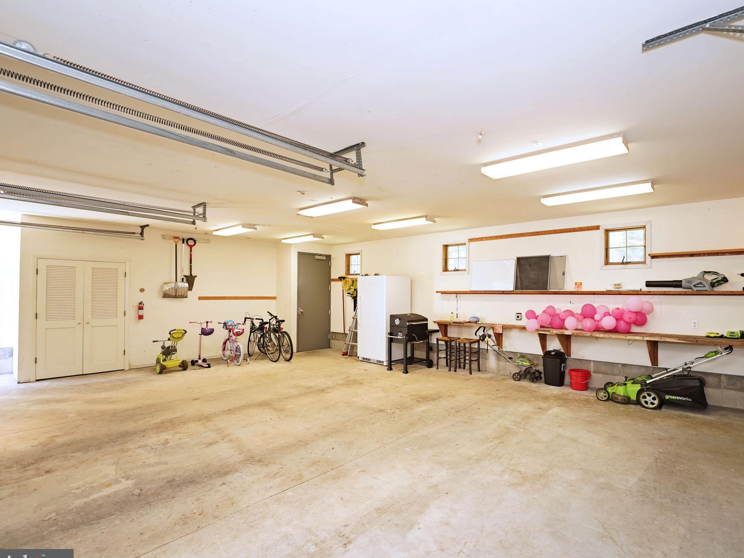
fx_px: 370
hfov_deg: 89.8
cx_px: 417
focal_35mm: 17
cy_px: 288
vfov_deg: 74.0
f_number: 3.5
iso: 800
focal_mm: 15.2
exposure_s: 1/100
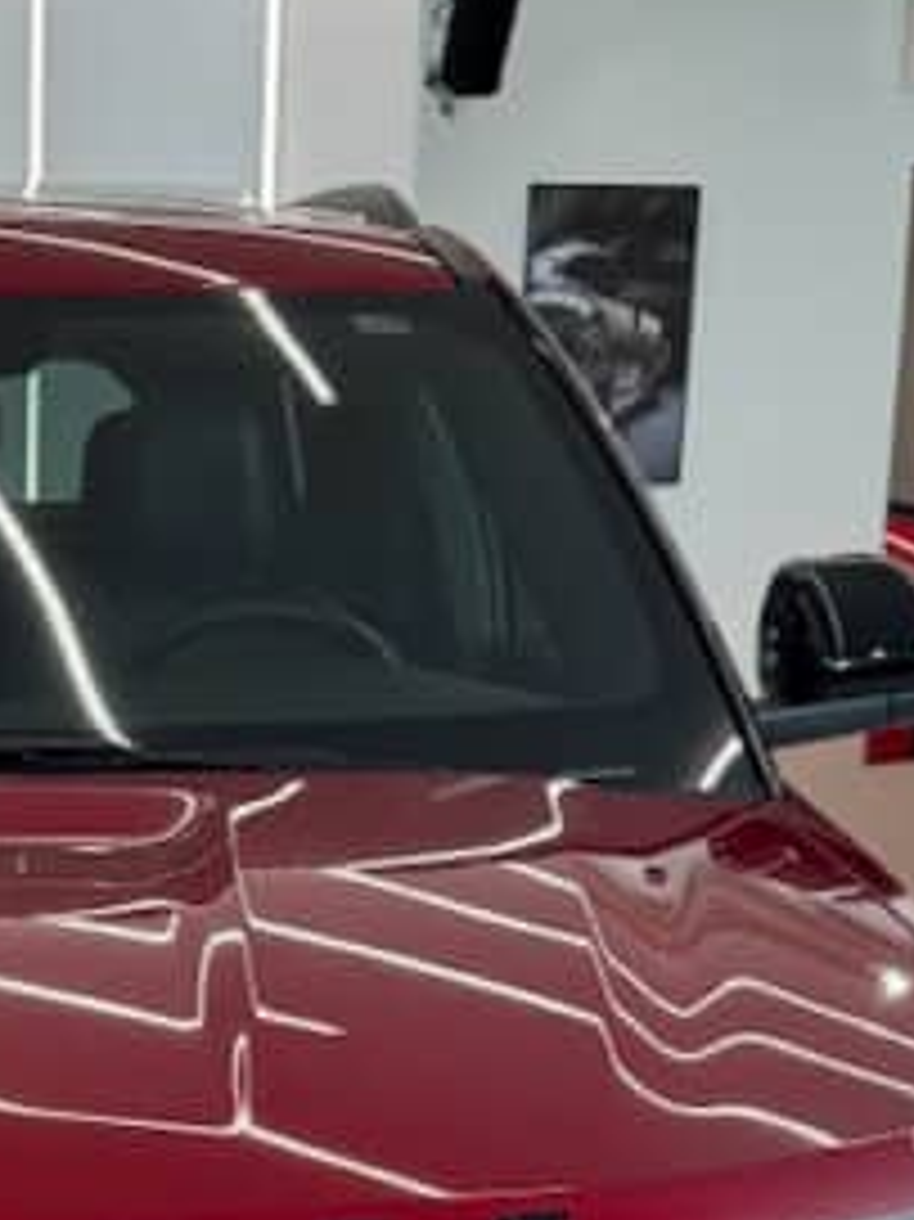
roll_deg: -0.9
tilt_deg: -14.9
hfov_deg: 15.2
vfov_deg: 20.2
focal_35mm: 94
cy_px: 1245
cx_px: -131
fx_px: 3312
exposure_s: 1/50
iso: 125
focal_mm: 6.76
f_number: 1.78
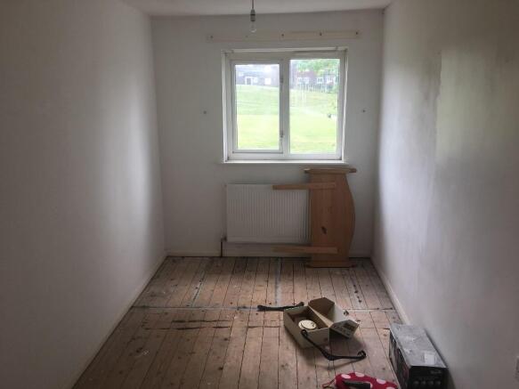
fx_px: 435
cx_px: 260
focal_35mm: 29
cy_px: 194
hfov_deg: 61.7
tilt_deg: -13.4
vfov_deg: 48.2
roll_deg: +1.4
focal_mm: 4.15
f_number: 2.2
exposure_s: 1/100
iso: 25
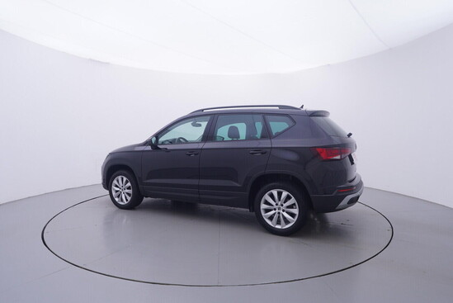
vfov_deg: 56.2
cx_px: 226
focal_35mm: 22
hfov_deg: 77.3
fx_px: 283
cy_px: 152
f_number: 5
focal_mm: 15
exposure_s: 1/80
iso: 200
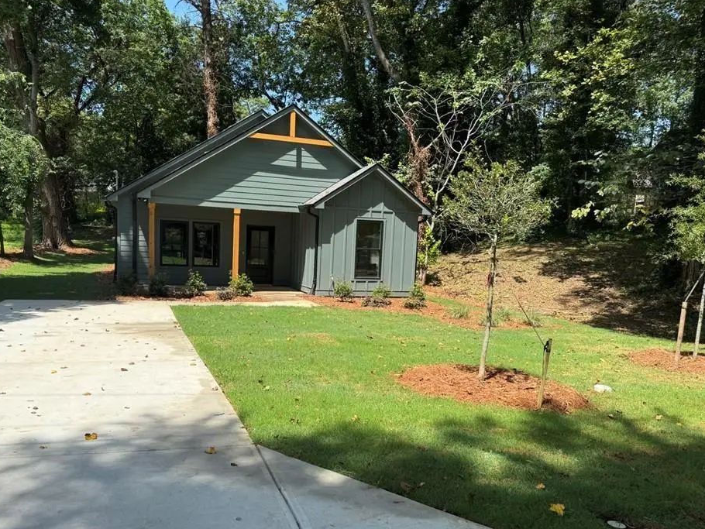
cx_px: 324
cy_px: 294
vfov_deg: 51.3
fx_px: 550
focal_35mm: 27
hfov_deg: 65.2
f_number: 1.78
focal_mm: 6.76
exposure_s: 1/2105
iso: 80
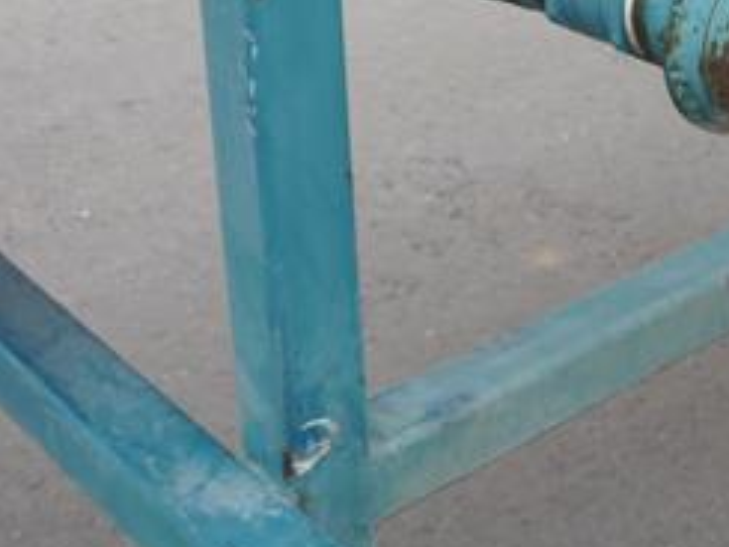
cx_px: 852
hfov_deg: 24.4
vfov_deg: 19.6
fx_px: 1538
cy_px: -6
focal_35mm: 73
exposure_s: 1/125
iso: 160
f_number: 4
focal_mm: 14
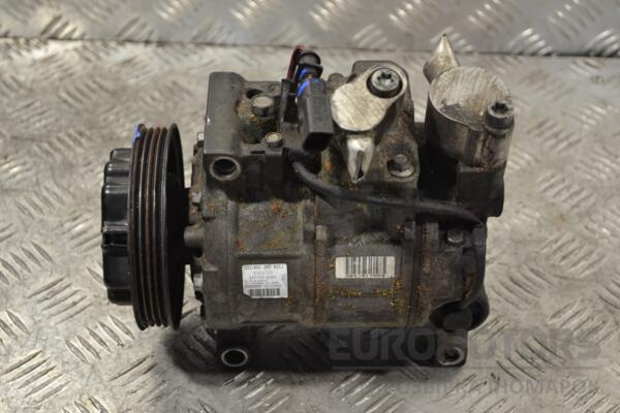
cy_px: 206
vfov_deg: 20.6
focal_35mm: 66
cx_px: 310
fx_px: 1137
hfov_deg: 30.5
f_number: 5.3
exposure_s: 1/30
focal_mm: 44
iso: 220
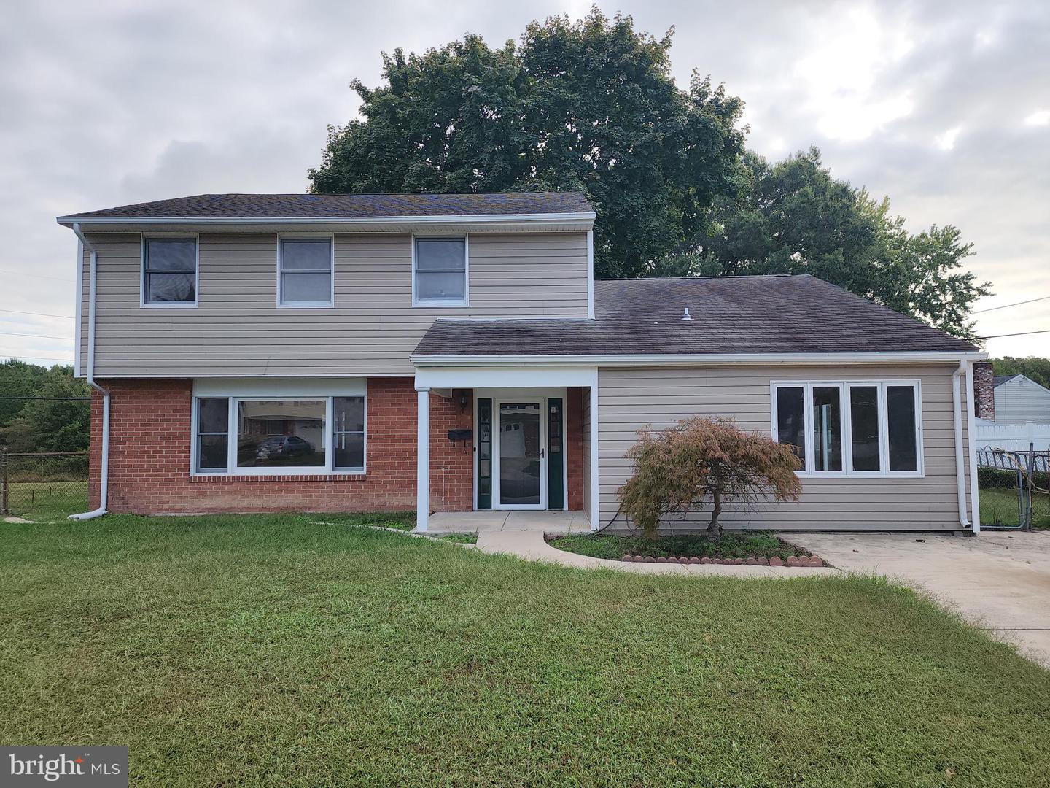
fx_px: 698
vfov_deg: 58.9
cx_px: 525
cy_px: 394
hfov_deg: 73.9
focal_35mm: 23
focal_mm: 6.4
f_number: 1.8
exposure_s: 1/337
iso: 12
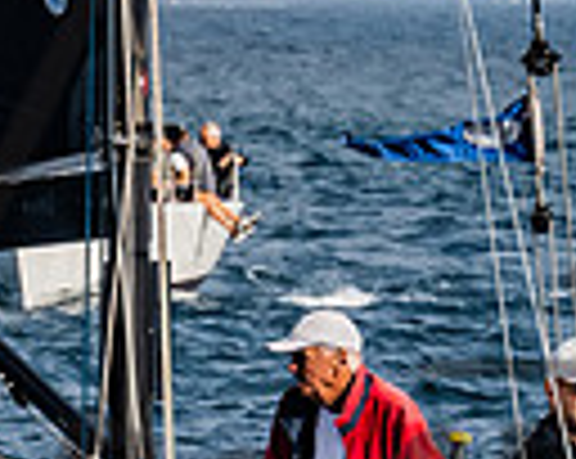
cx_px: 356
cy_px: 134
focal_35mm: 1209
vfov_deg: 1.3
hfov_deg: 1.6
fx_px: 20579
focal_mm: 170
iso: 400
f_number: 9
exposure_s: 1/1000
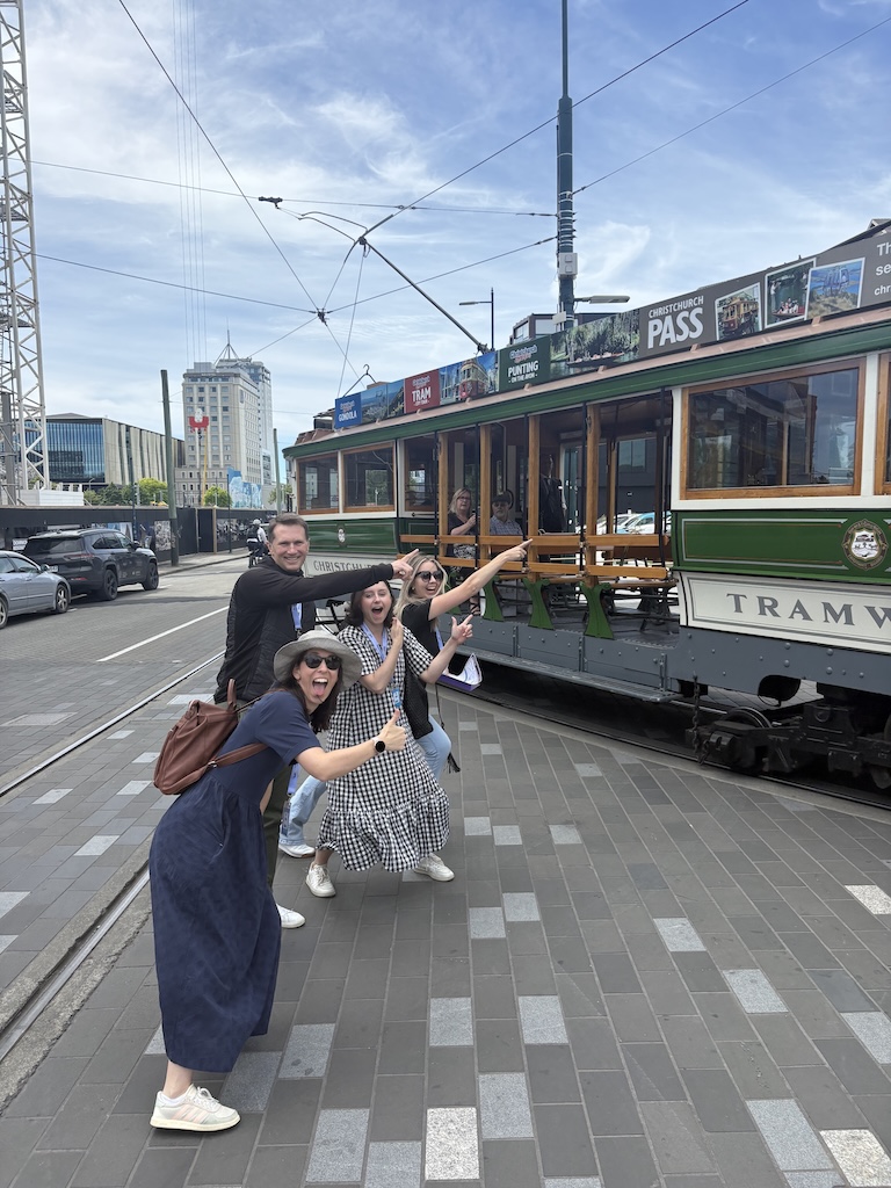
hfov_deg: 53.1
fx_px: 892
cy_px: 594
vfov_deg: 67.3
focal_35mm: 26
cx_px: 446
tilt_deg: -4.8
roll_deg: +0.1
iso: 50
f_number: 1.6
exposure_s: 1/3279
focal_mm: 5.96
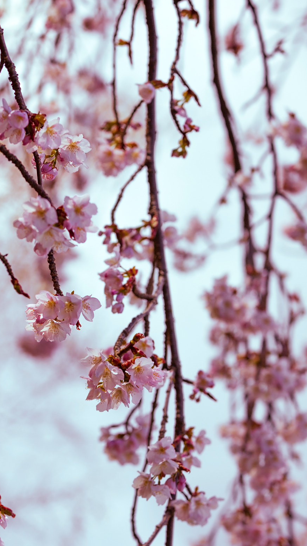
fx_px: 1390
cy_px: 350
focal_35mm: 96
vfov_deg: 22.2
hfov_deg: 12.6
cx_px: 116
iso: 200
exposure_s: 1/1600
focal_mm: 70
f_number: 5.6
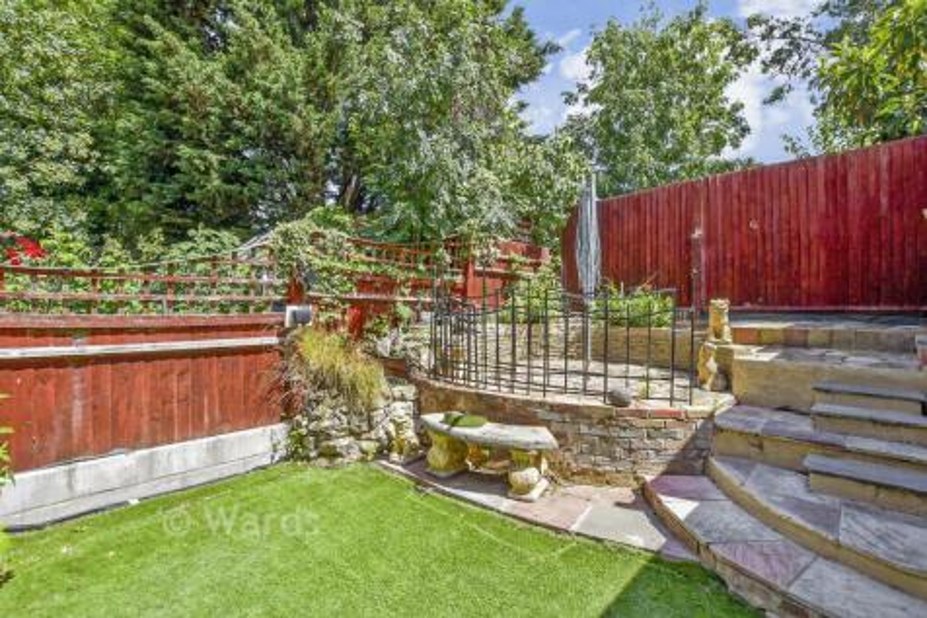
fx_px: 386
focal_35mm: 15
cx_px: 464
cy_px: 309
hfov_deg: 100.4
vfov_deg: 77.3
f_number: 8
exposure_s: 1/800
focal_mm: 10
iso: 320
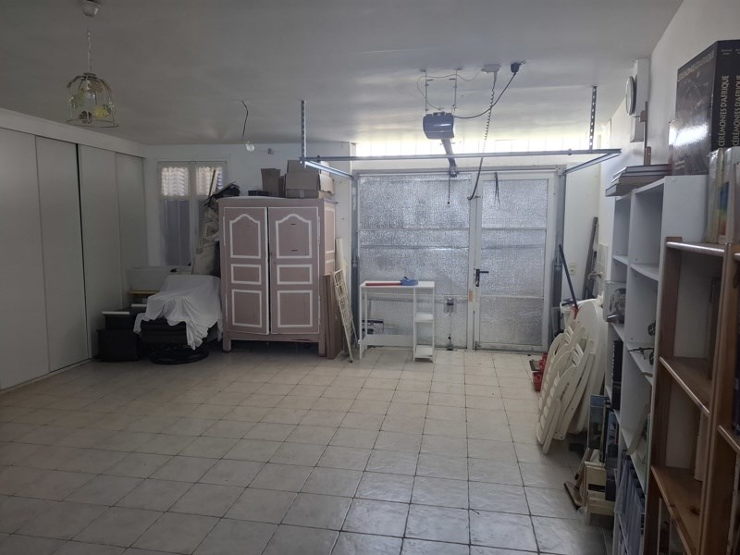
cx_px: 370
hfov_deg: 73.9
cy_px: 278
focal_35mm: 23
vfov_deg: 58.9
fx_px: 492
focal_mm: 5.54
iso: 320
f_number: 1.8
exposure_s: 1/50
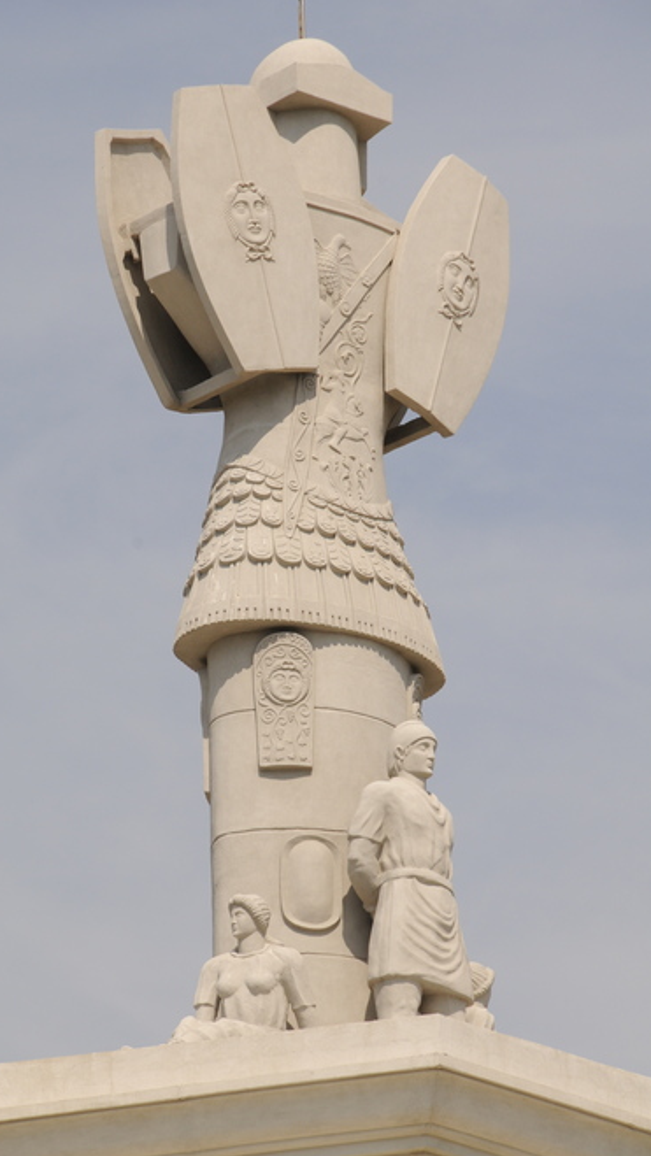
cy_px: 579
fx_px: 9660
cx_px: 276
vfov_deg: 6.9
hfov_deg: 3.9
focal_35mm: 315
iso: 320
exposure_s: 1/640
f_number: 13
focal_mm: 200
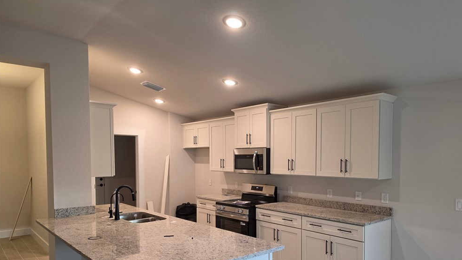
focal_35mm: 26
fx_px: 318
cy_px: 168
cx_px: 237
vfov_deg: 43.9
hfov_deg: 71.9
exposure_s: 1/120
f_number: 1.4
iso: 125
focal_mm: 6.5
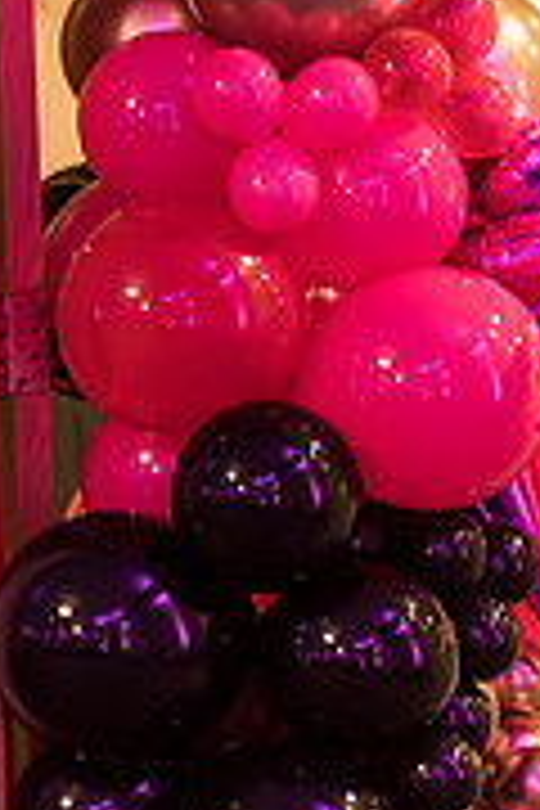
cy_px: 81
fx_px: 4792
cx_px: 387
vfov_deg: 9.6
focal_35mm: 213
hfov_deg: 6.4
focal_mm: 85
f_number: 1.4
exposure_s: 1/50
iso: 800
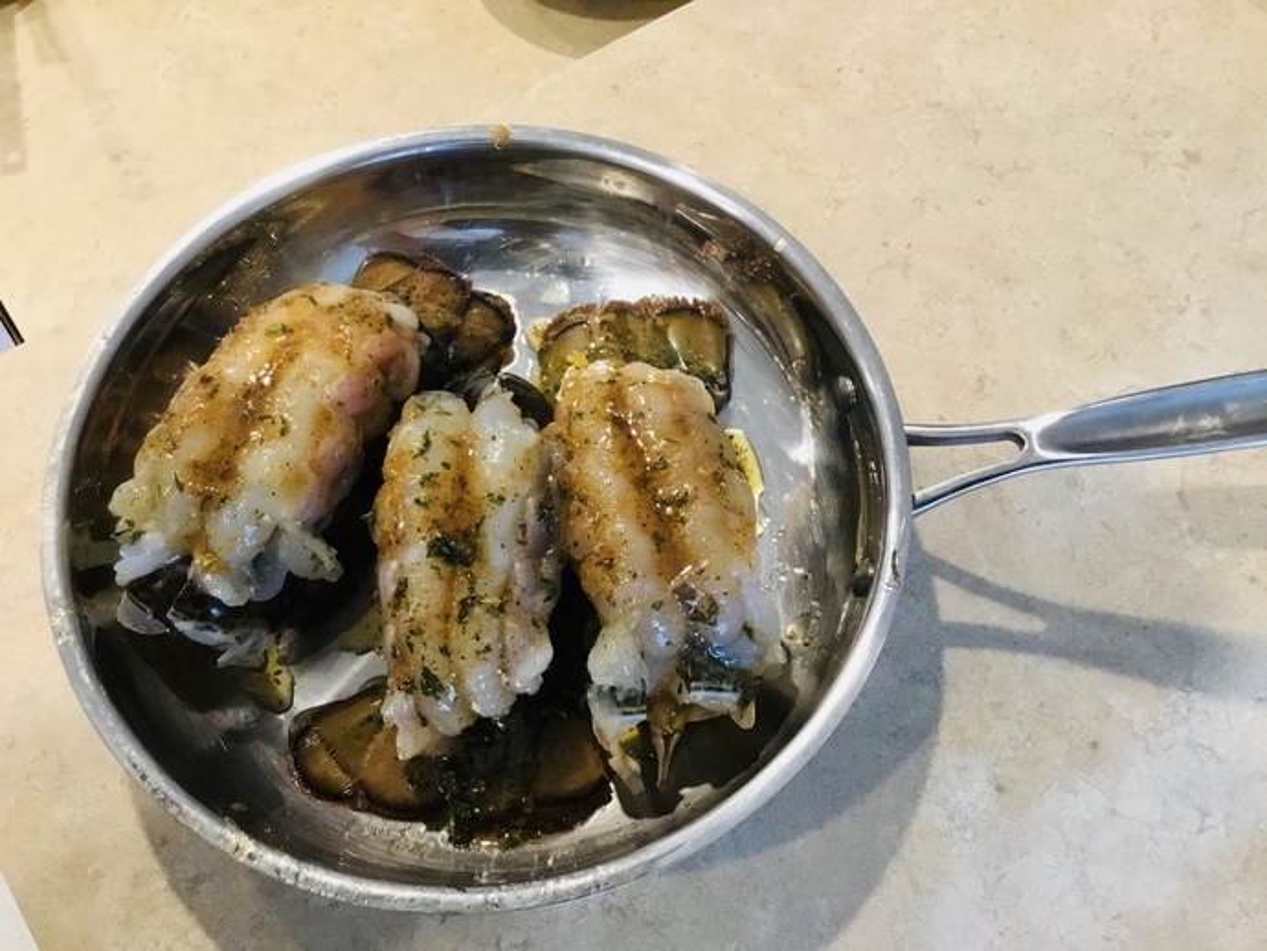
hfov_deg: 58.3
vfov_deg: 45.5
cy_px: 476
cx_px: 634
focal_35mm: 31
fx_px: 1135
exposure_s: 1/30
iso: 200
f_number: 2.4
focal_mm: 3.3
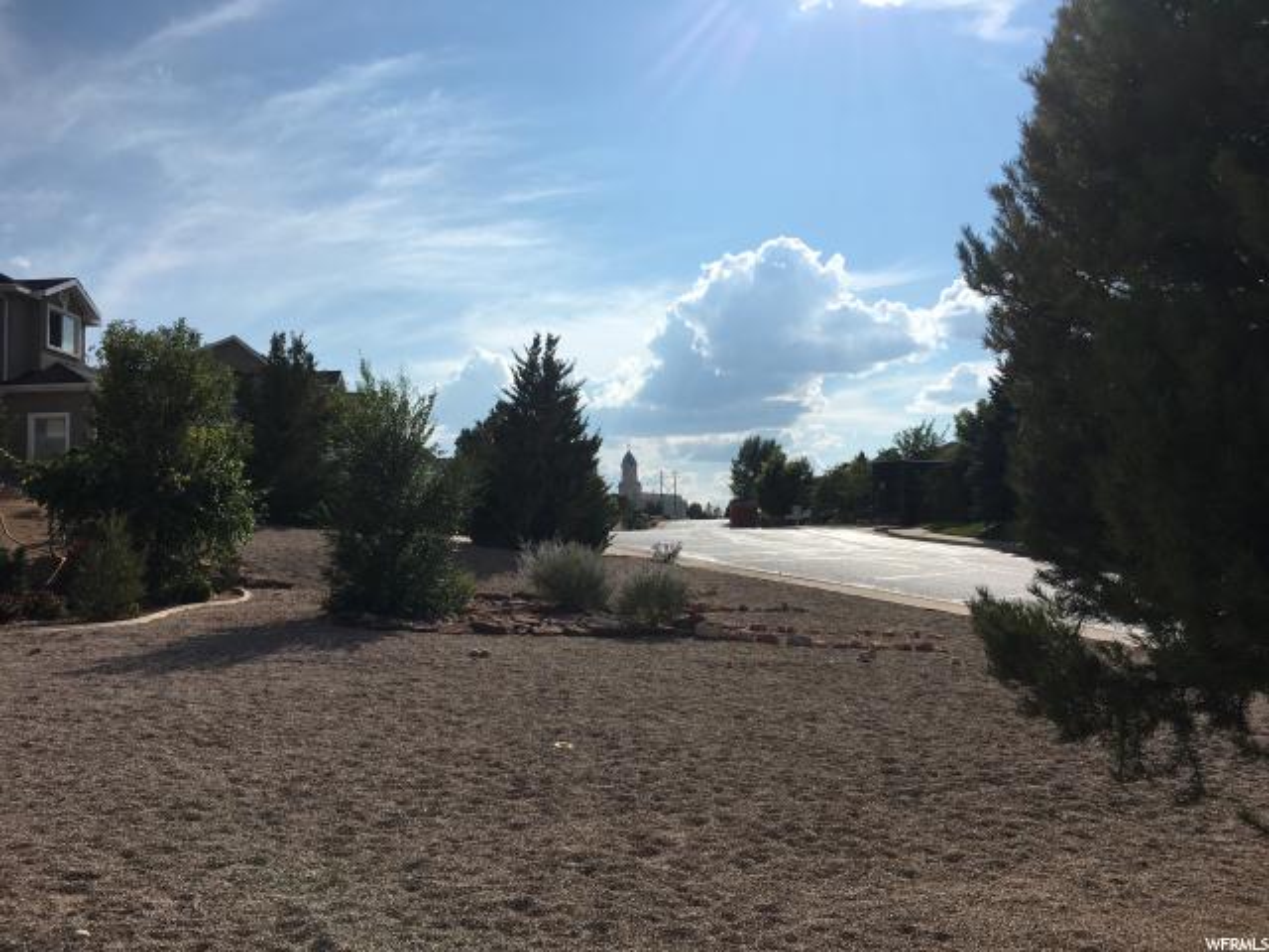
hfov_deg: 61.7
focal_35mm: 29
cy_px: 476
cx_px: 634
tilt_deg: +4.8
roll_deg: -0.3
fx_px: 1063
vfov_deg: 48.2
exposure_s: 1/4525
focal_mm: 4.15
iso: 25
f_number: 2.2
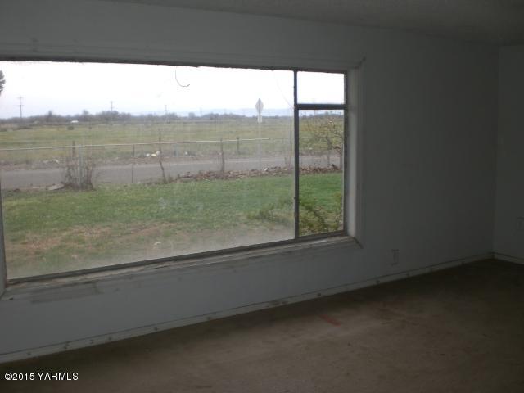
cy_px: 196
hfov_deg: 49.0
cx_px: 262
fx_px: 575
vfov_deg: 37.7
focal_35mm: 38
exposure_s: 1/320
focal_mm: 6.3
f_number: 3.1
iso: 50
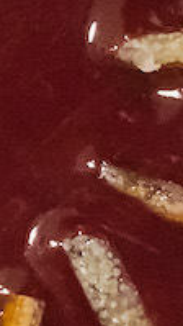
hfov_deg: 6.3
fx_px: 1647
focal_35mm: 191
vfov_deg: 11.3
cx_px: -92
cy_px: 143
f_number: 2.2
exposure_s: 1/17
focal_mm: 4.15
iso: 320
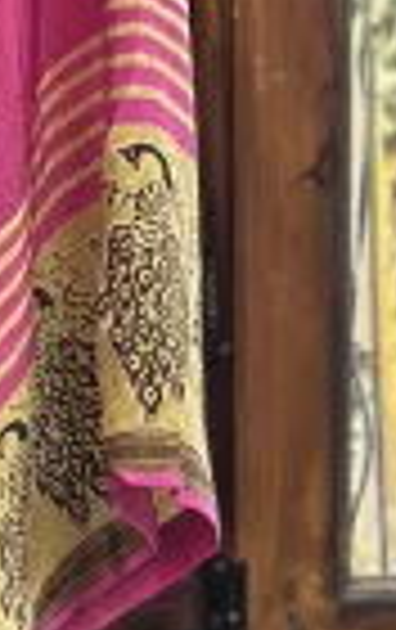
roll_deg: +0.2
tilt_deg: -12.5
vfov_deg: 8.2
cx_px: -43
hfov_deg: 5.2
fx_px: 4368
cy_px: 621
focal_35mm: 254
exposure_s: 1/50
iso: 250
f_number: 1.78
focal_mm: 6.86
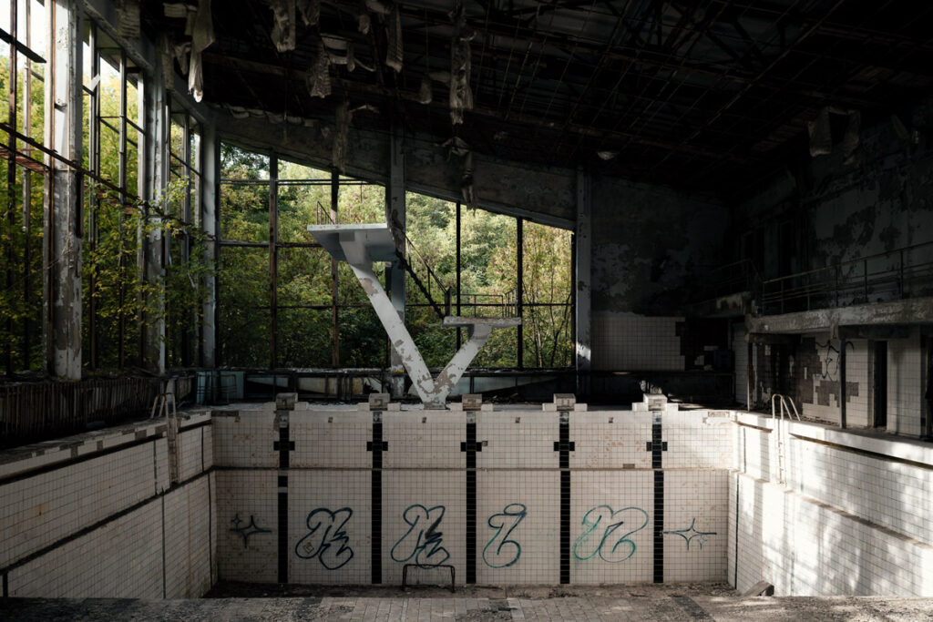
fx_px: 855
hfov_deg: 57.2
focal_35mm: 33
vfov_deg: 40.0
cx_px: 466
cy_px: 311
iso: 400
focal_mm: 33
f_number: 4
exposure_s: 1/640
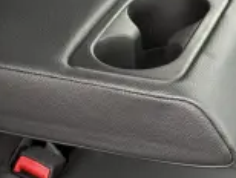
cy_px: 8
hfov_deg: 17.3
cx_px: 20
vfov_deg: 13.1
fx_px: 765
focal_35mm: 112
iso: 100
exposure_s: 1/60
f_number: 1.78
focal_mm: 6.76
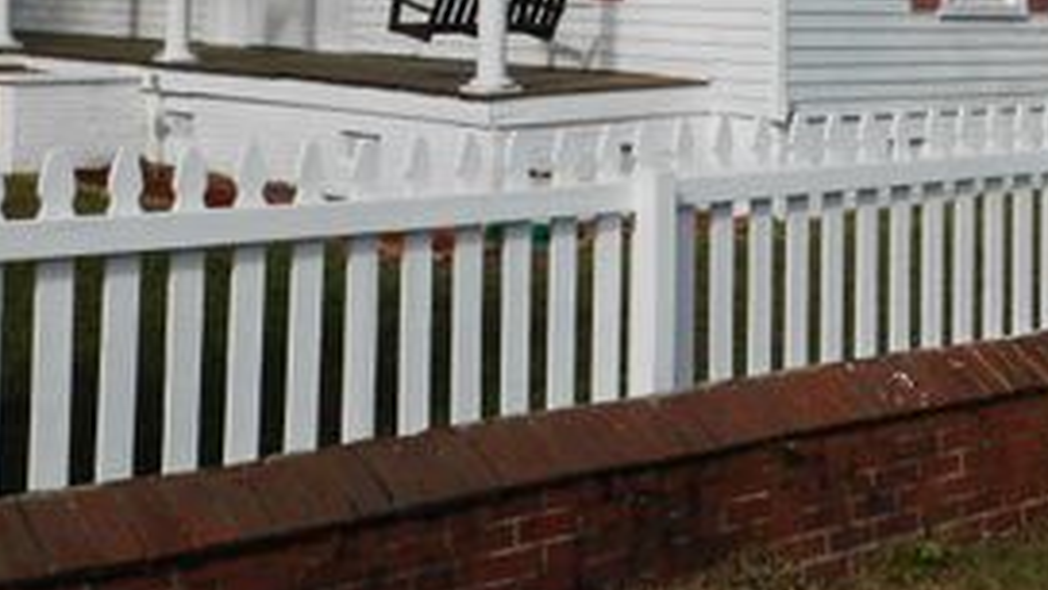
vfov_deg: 16.1
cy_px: -118
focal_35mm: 72
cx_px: 524
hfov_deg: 29.4
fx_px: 2001
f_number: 7
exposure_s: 1/1500
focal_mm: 6.3
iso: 400
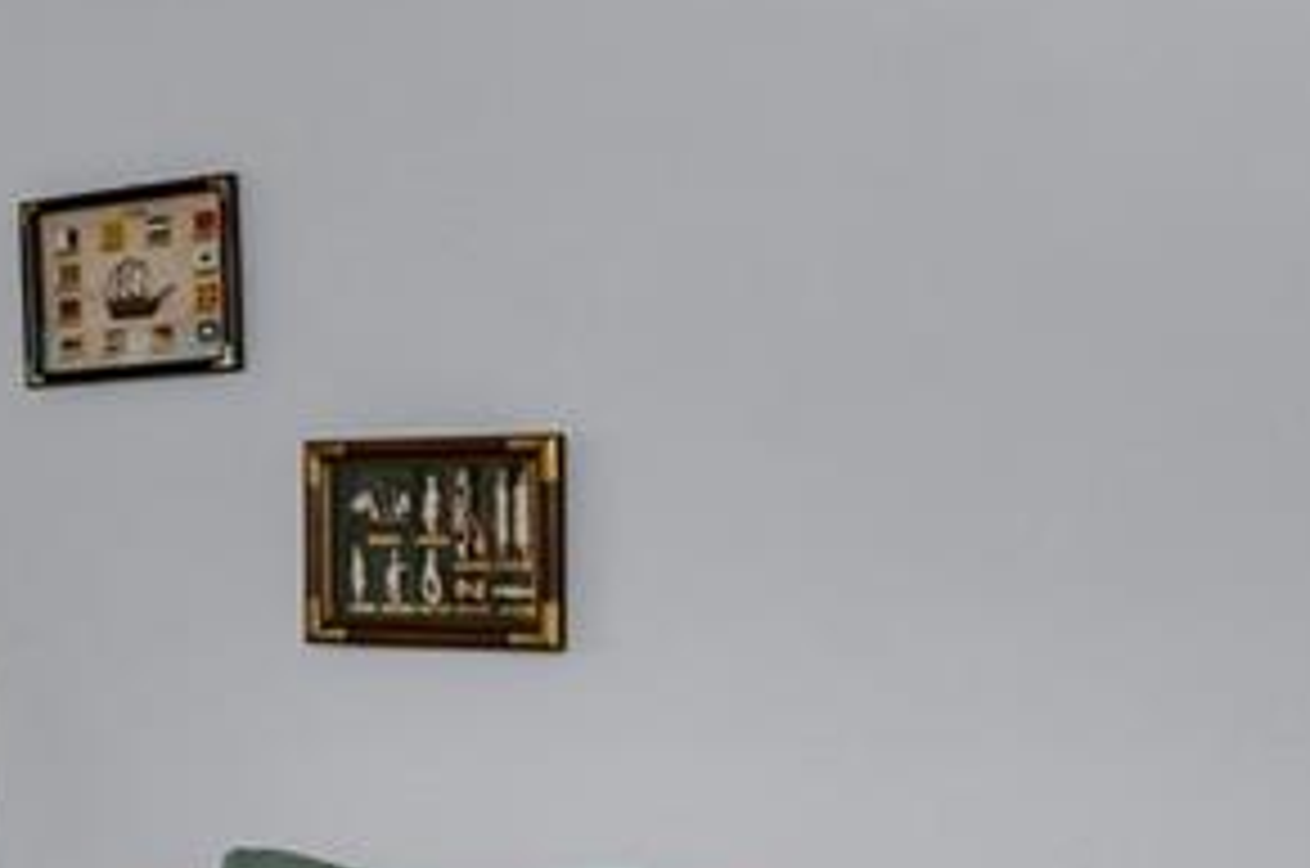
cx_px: -711
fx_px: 2897
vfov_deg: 16.7
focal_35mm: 80
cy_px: 852
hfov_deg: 21.1
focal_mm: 14.5
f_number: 5
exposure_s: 1/80
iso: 250
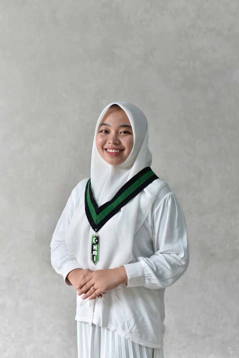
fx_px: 497
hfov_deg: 27.0
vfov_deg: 39.6
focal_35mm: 50
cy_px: 179
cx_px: 120
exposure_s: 1/160
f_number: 3.2
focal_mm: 50
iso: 500
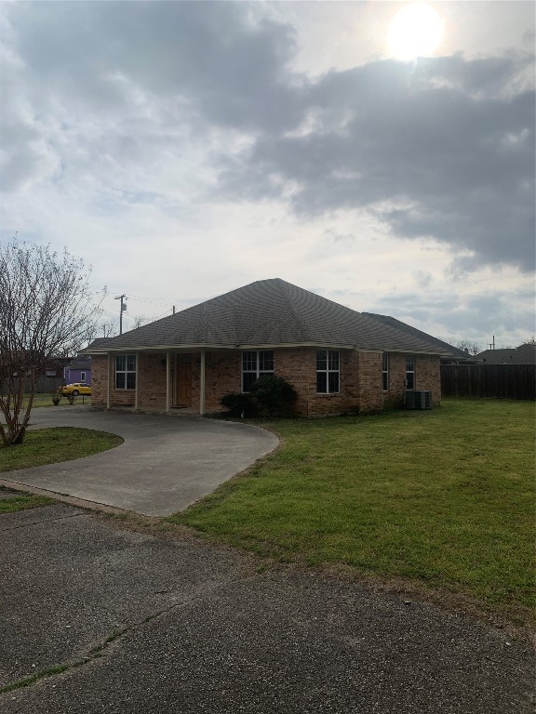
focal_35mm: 26
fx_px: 537
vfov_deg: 67.3
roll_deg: +0.2
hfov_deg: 53.1
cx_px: 268
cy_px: 357
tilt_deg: +2.2
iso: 25
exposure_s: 1/5405
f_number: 1.8
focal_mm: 4.25
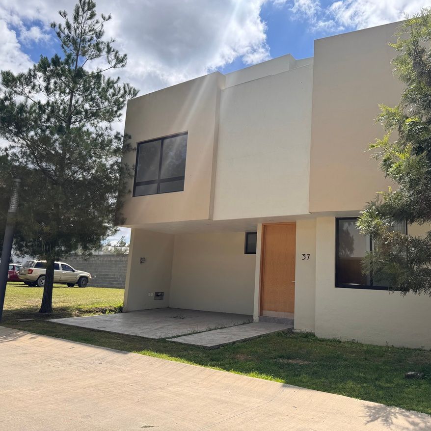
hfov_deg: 55.1
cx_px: 263
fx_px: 409
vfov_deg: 55.6
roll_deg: -3.2
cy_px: 211
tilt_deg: +11.4
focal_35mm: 29
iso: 80
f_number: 1.78
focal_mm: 6.76
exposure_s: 1/4950
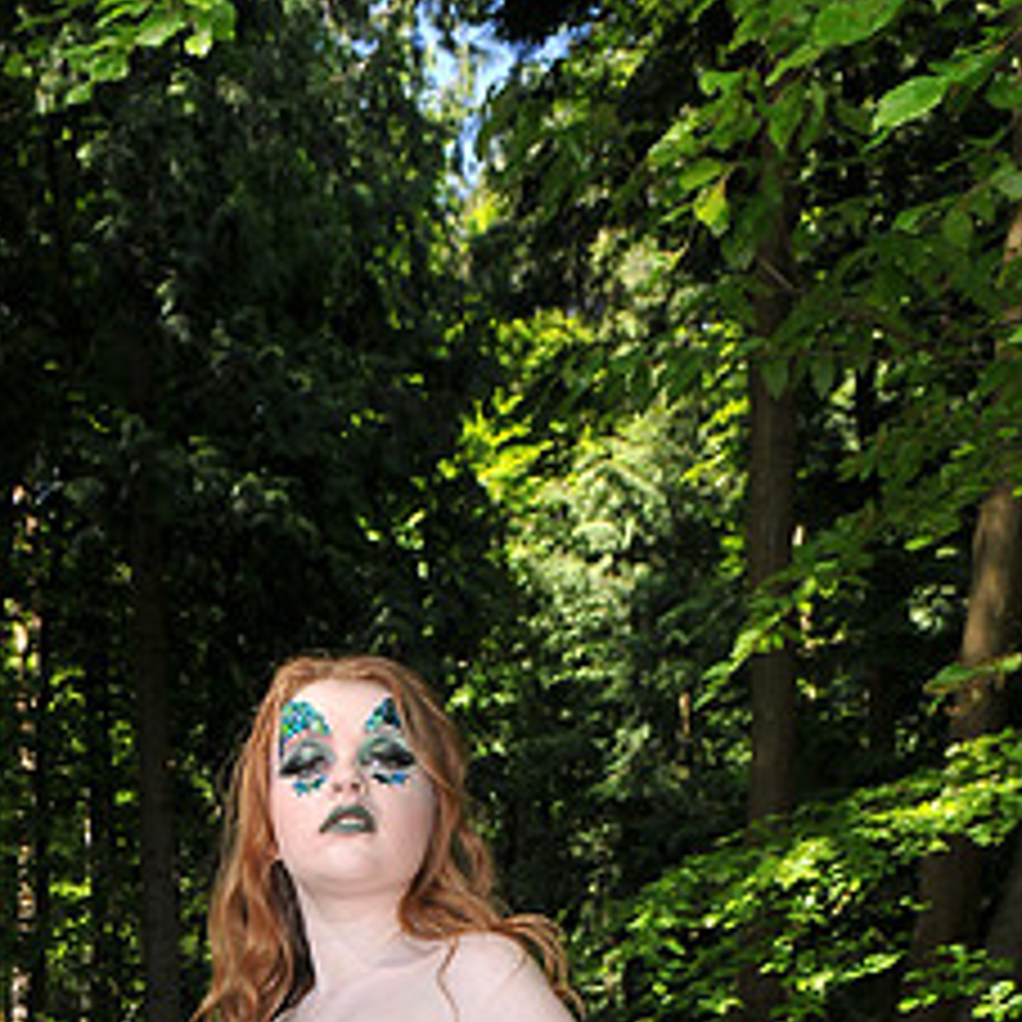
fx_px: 2171
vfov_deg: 23.8
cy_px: 1274
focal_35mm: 65
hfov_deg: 26.2
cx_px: 286
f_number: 8
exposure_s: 1/100
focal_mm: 20
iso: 200
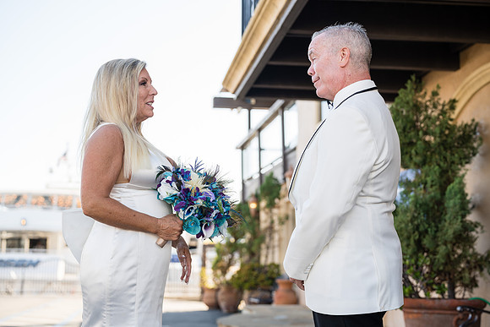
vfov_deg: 27.0
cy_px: 164
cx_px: 245
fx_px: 681
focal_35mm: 50
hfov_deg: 39.6
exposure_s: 1/500
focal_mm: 50
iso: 125
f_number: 2.8
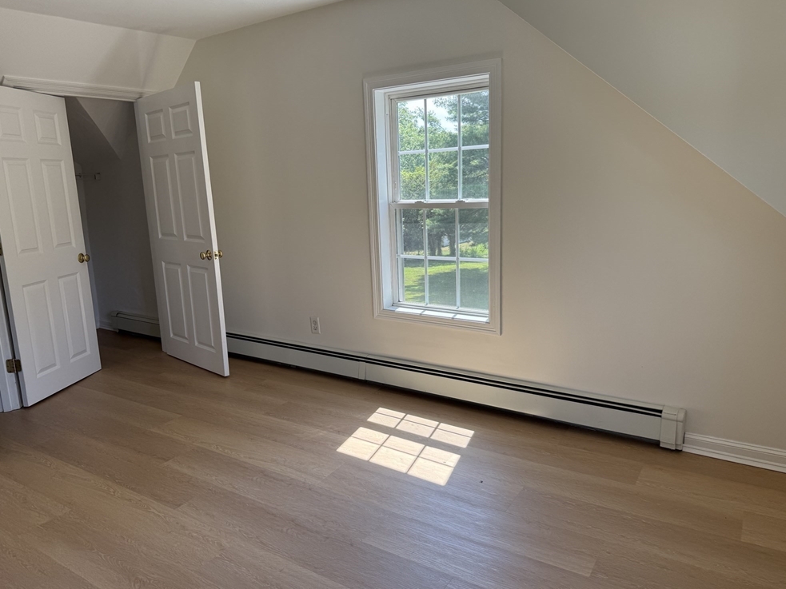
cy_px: 298
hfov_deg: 69.4
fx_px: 568
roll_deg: +2.8
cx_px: 390
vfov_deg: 54.9
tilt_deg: -10.5
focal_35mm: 25
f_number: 1.78
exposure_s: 1/348
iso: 100
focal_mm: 6.76
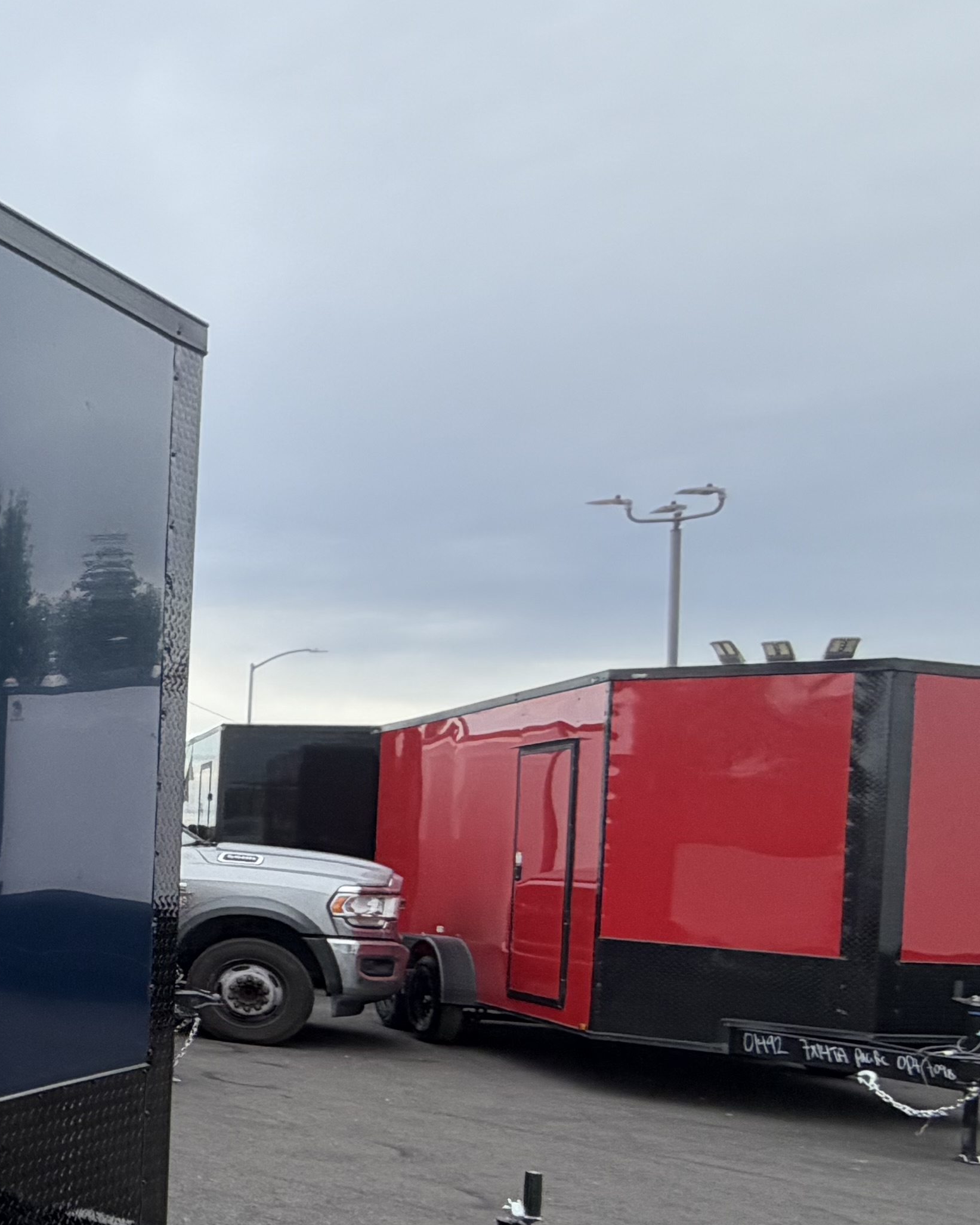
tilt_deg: -1.2
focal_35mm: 38
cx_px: -567
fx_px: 1378
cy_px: 818
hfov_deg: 25.9
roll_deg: -1.6
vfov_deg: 47.2
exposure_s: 1/502
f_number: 2.2
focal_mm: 2.22
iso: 50
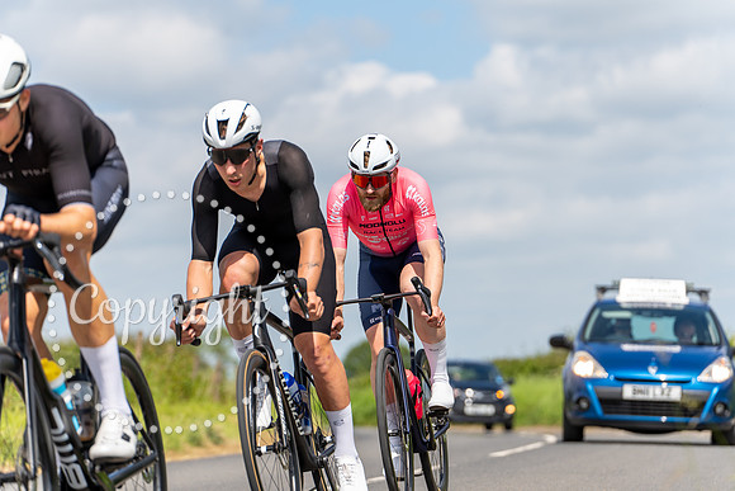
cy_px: 246
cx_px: 368
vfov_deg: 9.7
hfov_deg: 14.4
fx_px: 2900
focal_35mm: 142
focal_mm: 142
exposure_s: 1/1250
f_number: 3.5
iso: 100
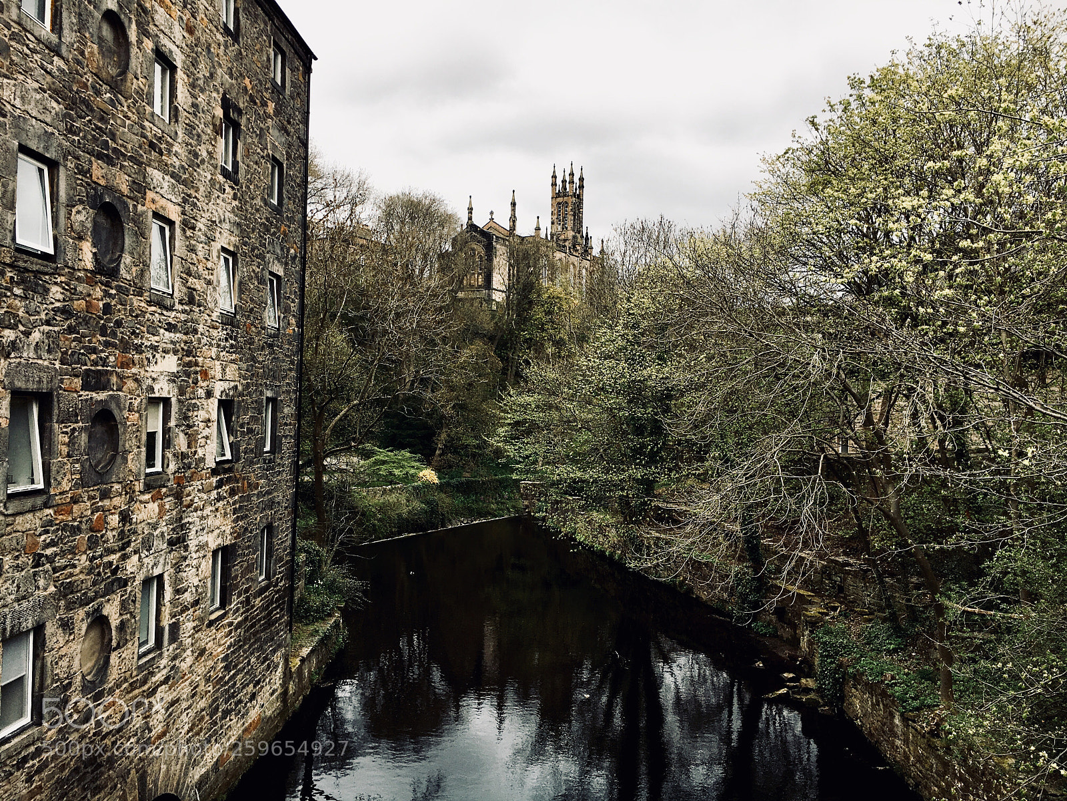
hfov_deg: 61.7
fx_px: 894
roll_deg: -1.7
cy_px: 400
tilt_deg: +1.1
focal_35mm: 29
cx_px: 534
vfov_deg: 48.2
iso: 25
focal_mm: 4.15
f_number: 2.2
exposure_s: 1/455
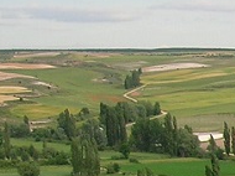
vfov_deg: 8.1
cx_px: 533
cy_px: 246
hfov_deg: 9.9
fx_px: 1214
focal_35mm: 179
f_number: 4.9
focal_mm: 5.7
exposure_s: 1/144
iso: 50
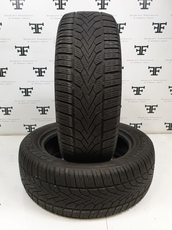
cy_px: 115
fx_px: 172
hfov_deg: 53.1
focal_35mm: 26
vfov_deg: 67.3
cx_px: 86
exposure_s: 1/50
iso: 200
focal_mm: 4.3
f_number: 2.4
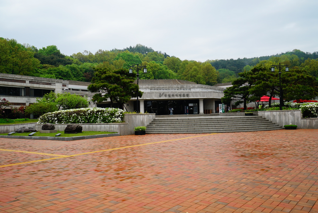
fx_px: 283
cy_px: 106
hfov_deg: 58.7
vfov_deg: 41.2
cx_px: 159
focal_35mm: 32
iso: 200
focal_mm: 32
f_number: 11
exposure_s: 1/250
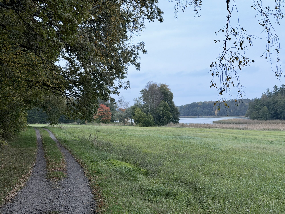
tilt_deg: +1.5
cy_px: 107
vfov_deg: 30.3
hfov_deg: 39.7
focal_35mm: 48
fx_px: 395
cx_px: 142
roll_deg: +0.7
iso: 400
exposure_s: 1/40
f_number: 1.78
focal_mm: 6.76
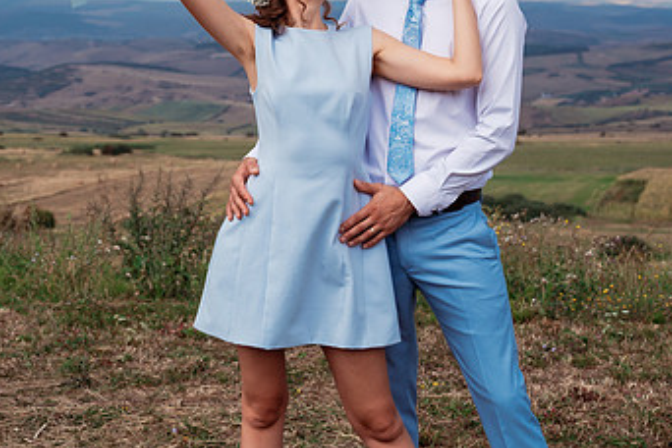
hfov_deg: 24.3
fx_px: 1549
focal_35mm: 83
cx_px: 216
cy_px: 79
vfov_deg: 16.3
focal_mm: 49
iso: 250
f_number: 5
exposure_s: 1/640
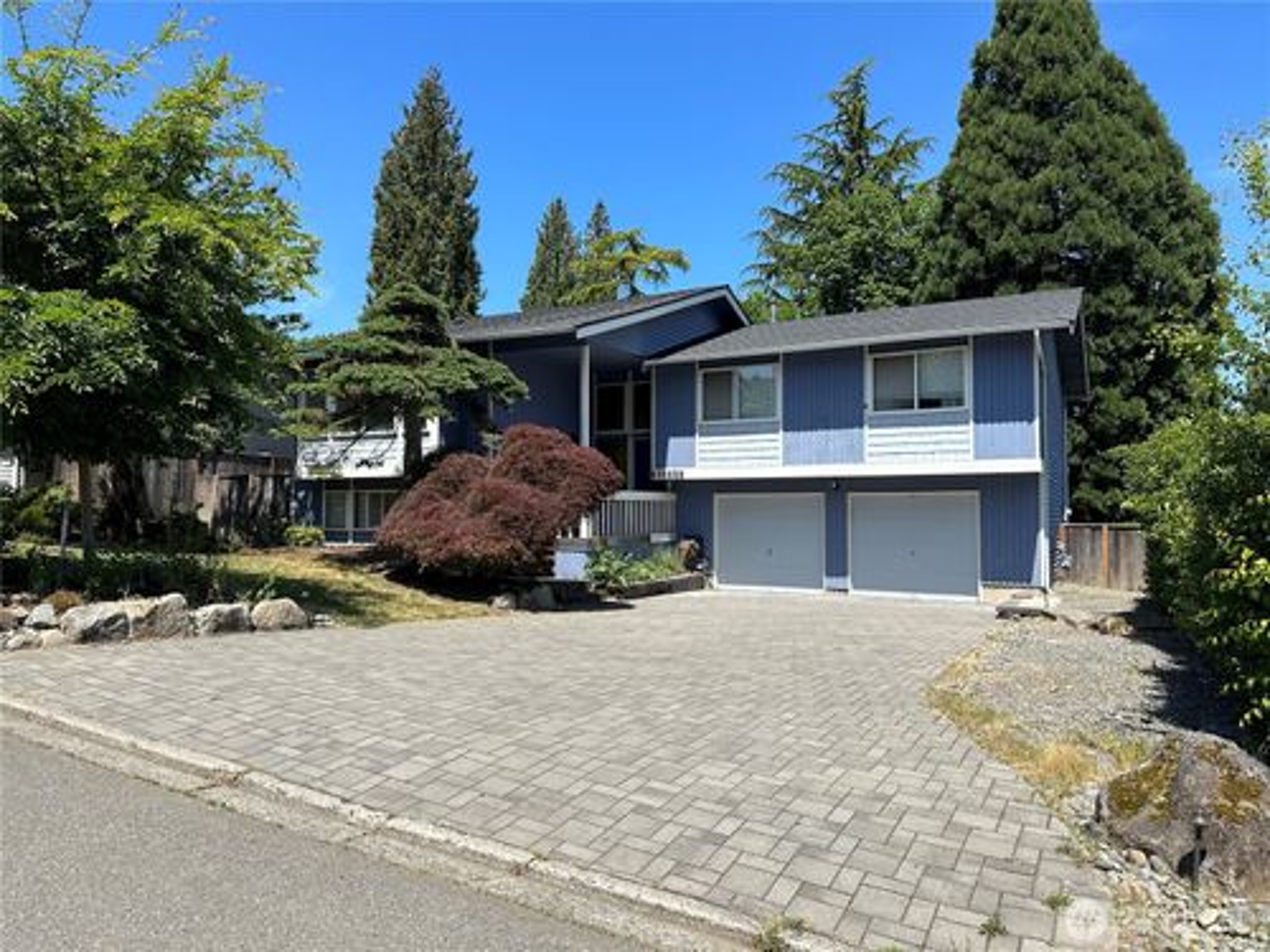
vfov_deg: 56.8
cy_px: 476
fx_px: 881
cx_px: 635
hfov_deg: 71.6
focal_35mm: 24
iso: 80
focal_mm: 6.86
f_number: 1.78
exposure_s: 1/3861
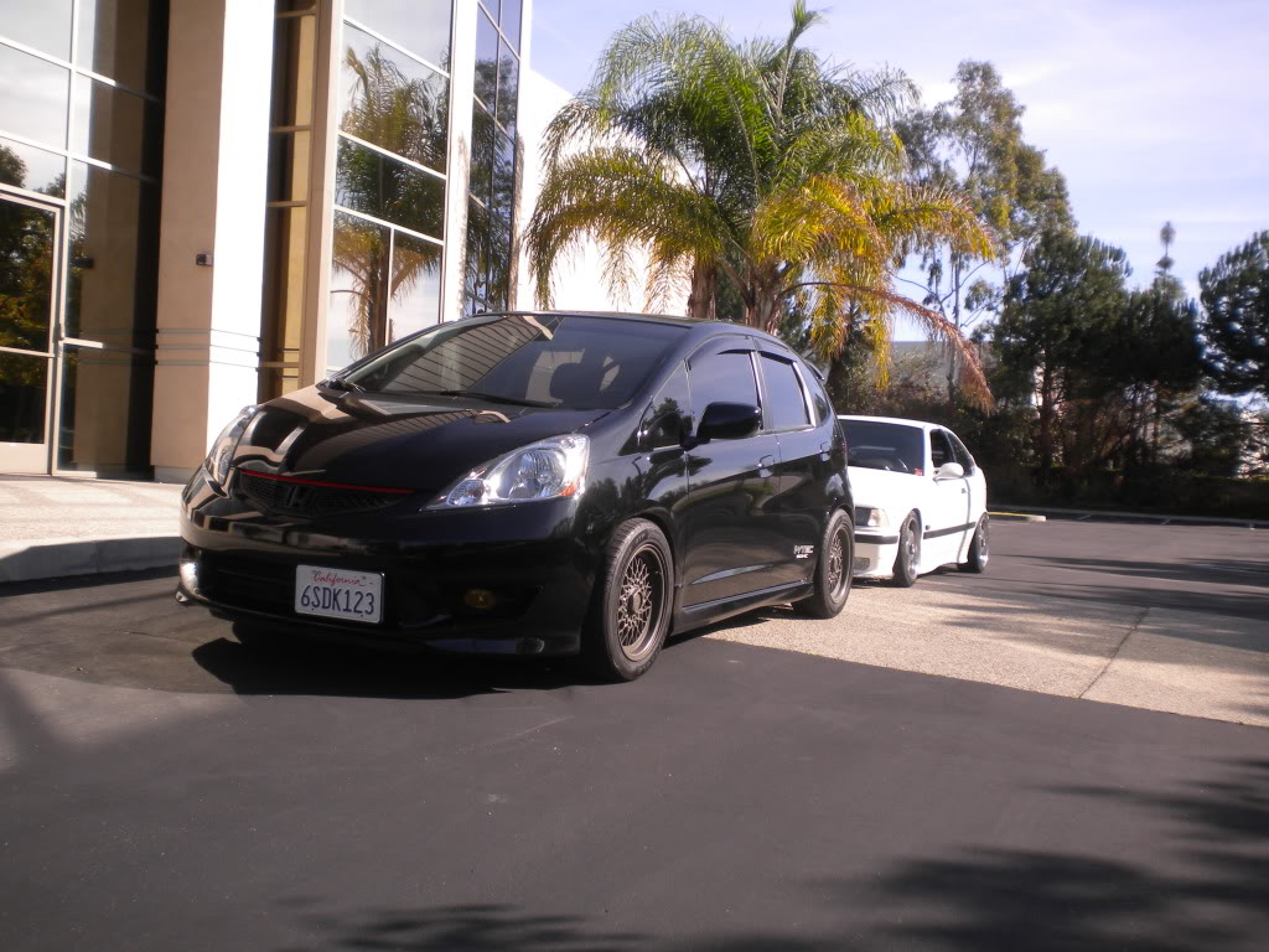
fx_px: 1283
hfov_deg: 52.6
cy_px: 476
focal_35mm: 35
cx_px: 634
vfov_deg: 40.7
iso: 80
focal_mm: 6.3
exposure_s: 1/364
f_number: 4.6
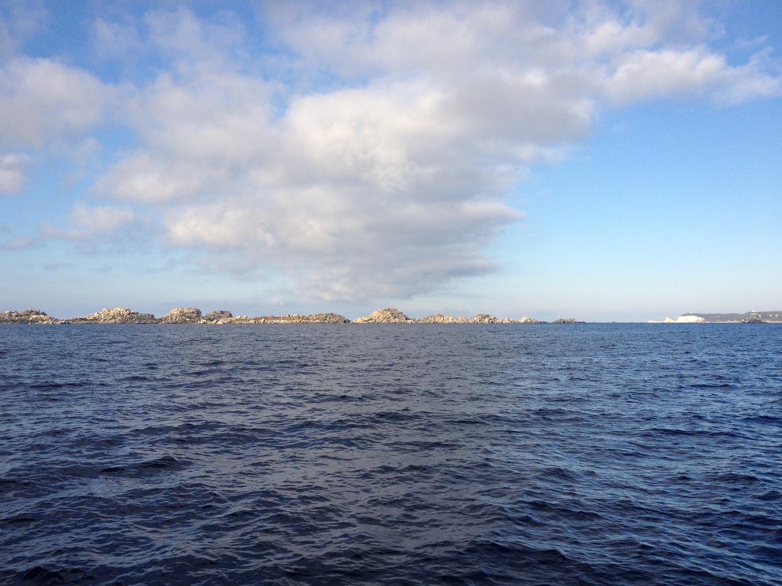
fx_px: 791
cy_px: 293
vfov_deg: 40.7
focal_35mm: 35
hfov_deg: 52.6
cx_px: 391
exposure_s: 1/1416
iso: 64
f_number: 2.4
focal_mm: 4.28
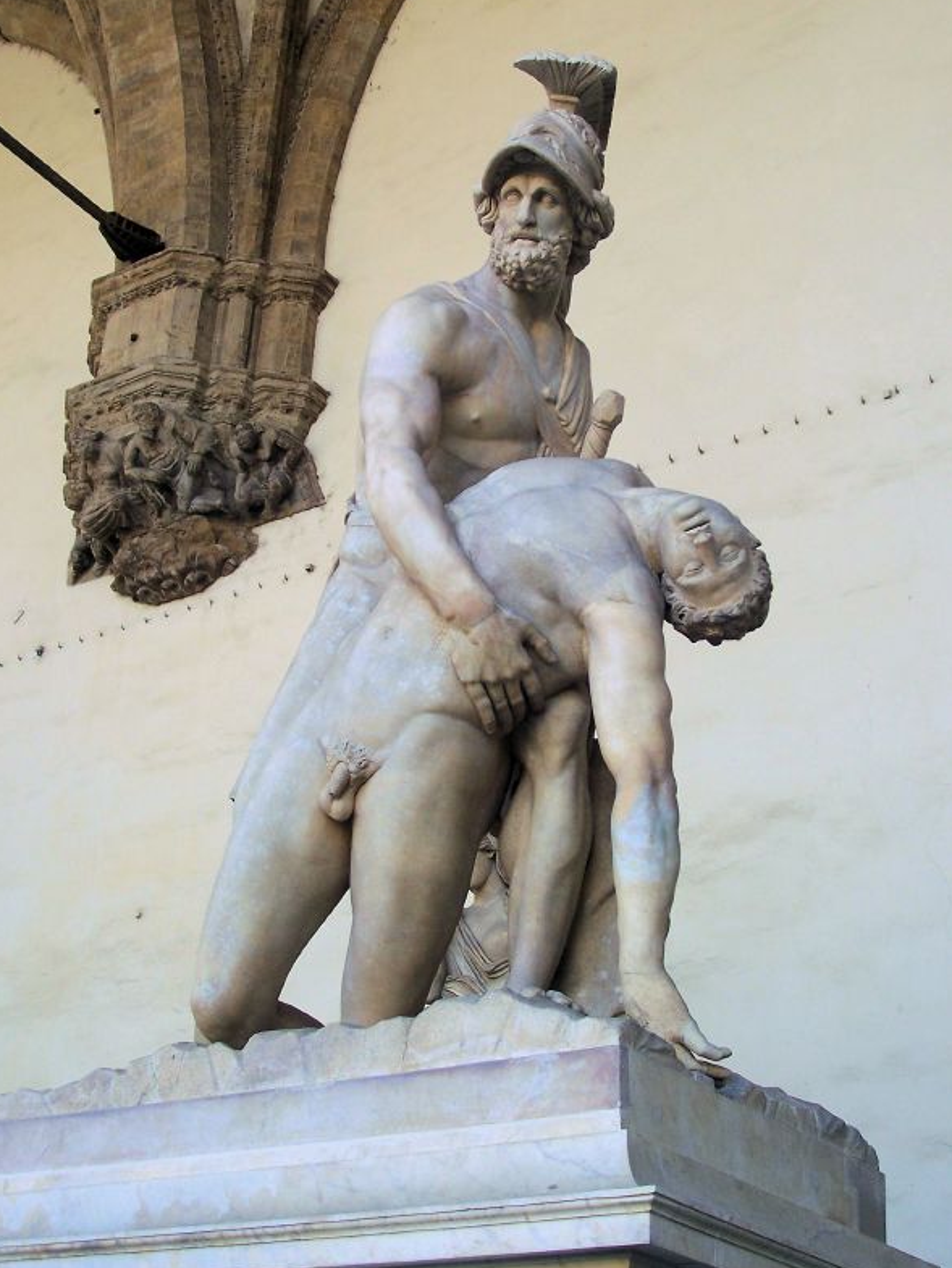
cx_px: 475
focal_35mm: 54
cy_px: 628
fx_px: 1980
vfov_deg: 35.5
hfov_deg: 27.0
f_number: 3.4
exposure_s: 1/125
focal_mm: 8.6
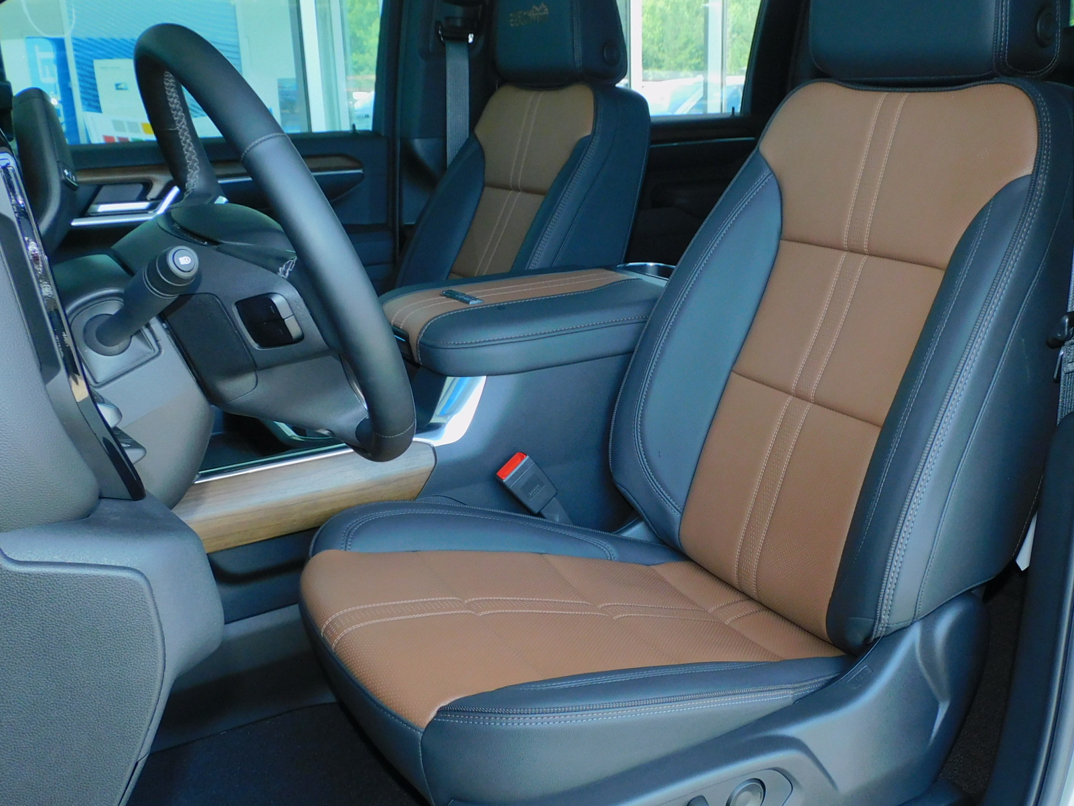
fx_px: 1055
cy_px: 444
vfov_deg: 41.7
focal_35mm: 34
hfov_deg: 53.6
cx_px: 647
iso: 125
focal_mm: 4.3
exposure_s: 1/80
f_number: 3.3
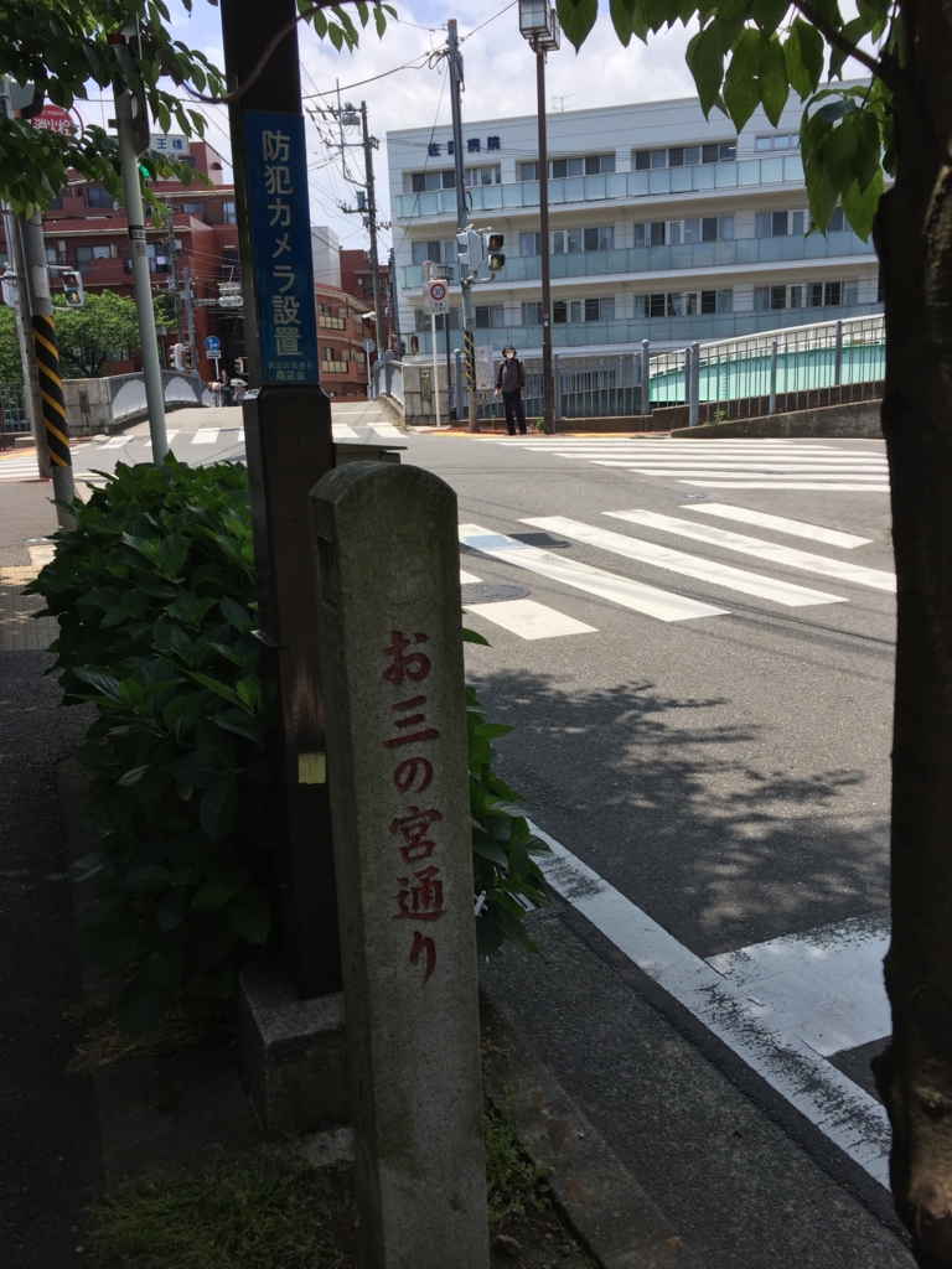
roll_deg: +1.7
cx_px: 476
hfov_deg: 48.2
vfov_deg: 61.7
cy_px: 634
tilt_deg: -12.5
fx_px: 1063
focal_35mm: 29
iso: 32
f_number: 2.2
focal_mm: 4.15
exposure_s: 1/1364
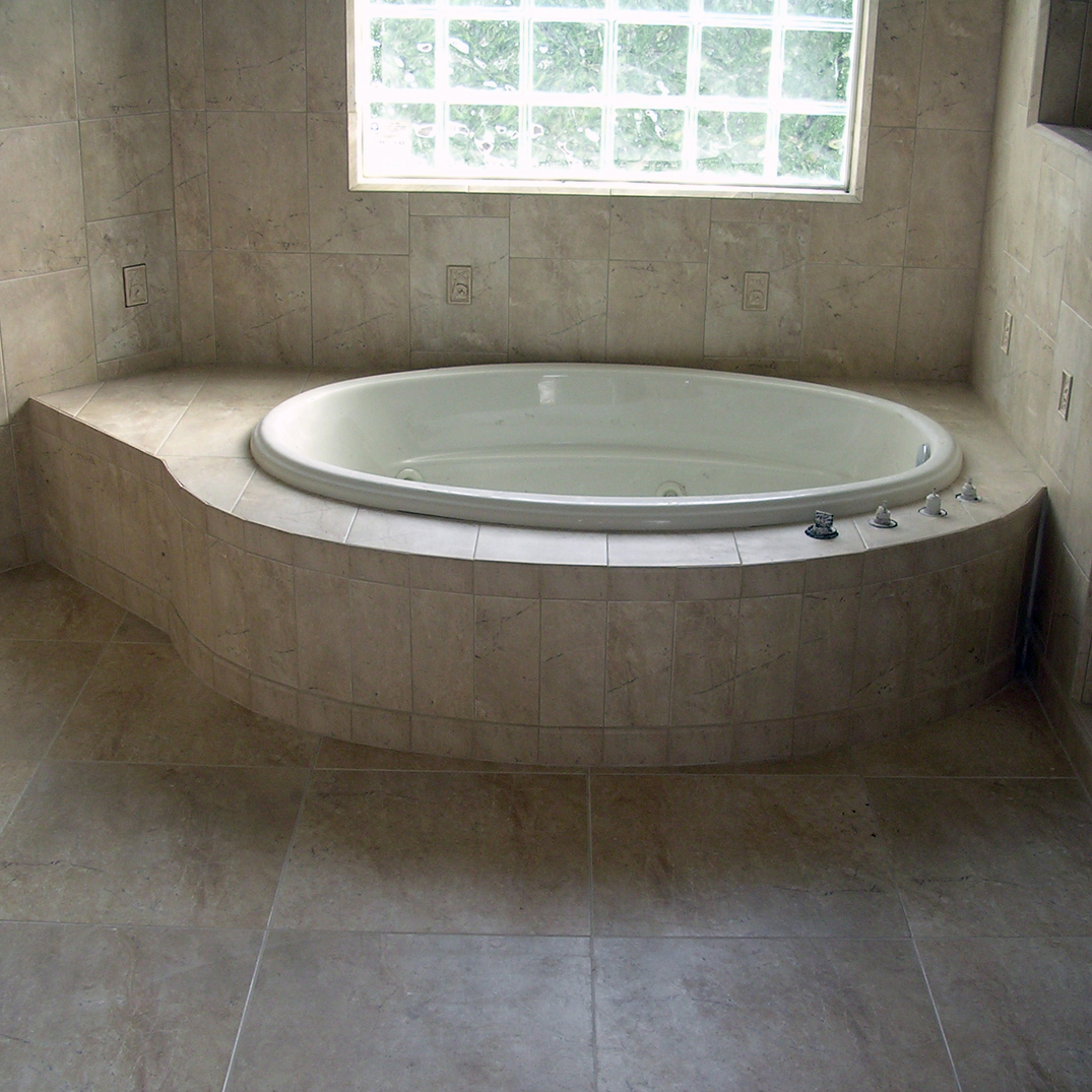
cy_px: 547
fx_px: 1606
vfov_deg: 37.6
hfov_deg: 37.5
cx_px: 611
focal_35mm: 45
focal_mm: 5.8
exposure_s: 1/52.3
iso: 100
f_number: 2.8
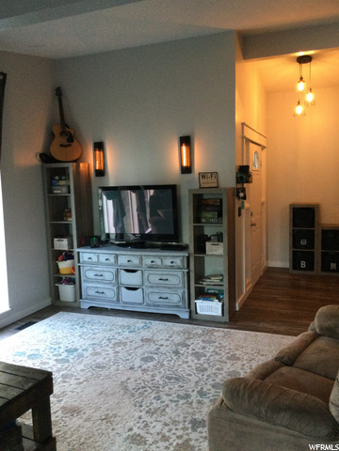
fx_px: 405
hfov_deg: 45.4
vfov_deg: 58.4
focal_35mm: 31
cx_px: 170
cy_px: 226
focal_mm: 3.3
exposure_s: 1/30
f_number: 2.4
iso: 200
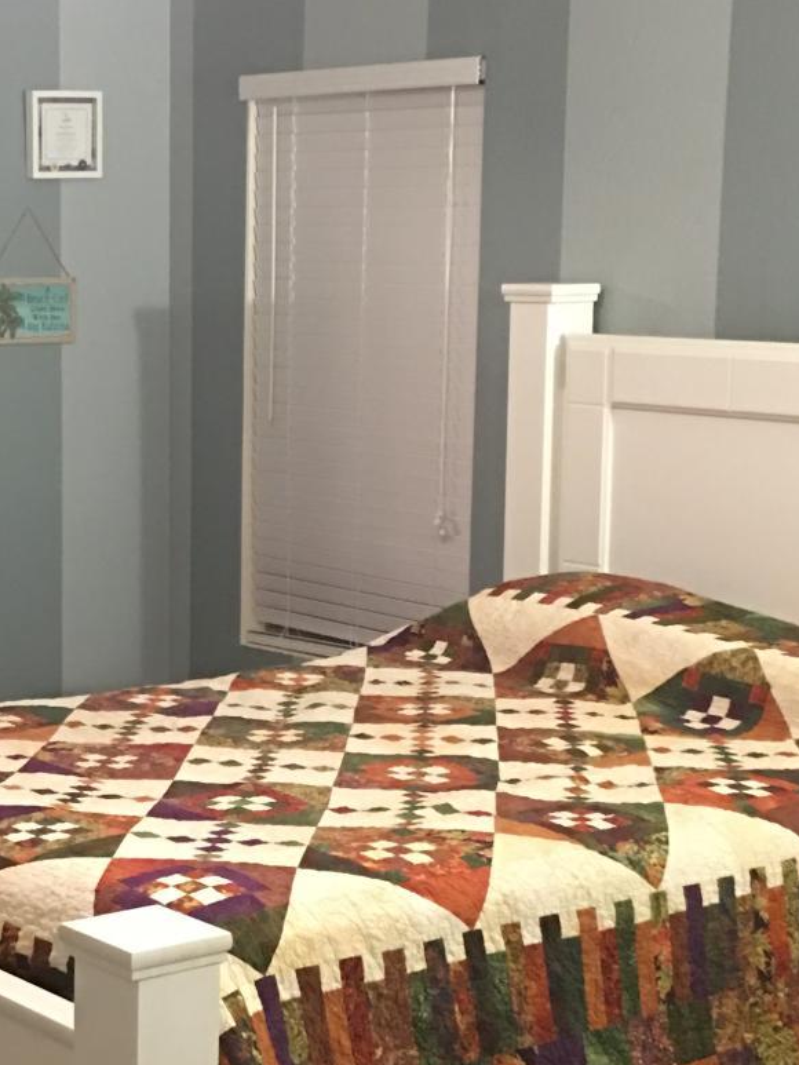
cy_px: 712
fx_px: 2308
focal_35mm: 75
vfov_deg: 25.8
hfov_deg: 19.5
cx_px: 172
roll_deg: -0.7
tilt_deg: -11.1
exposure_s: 1/4
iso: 100
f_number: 2.2
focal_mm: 4.15
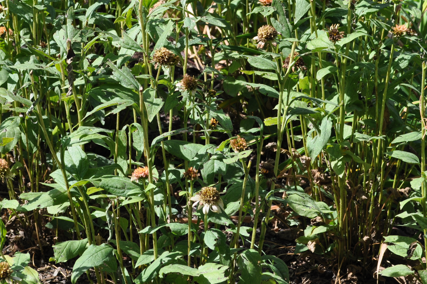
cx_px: 201
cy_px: 56
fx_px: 1339
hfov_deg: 18.1
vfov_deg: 12.0
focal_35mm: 113
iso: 200
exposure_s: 1/250
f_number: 8
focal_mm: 44
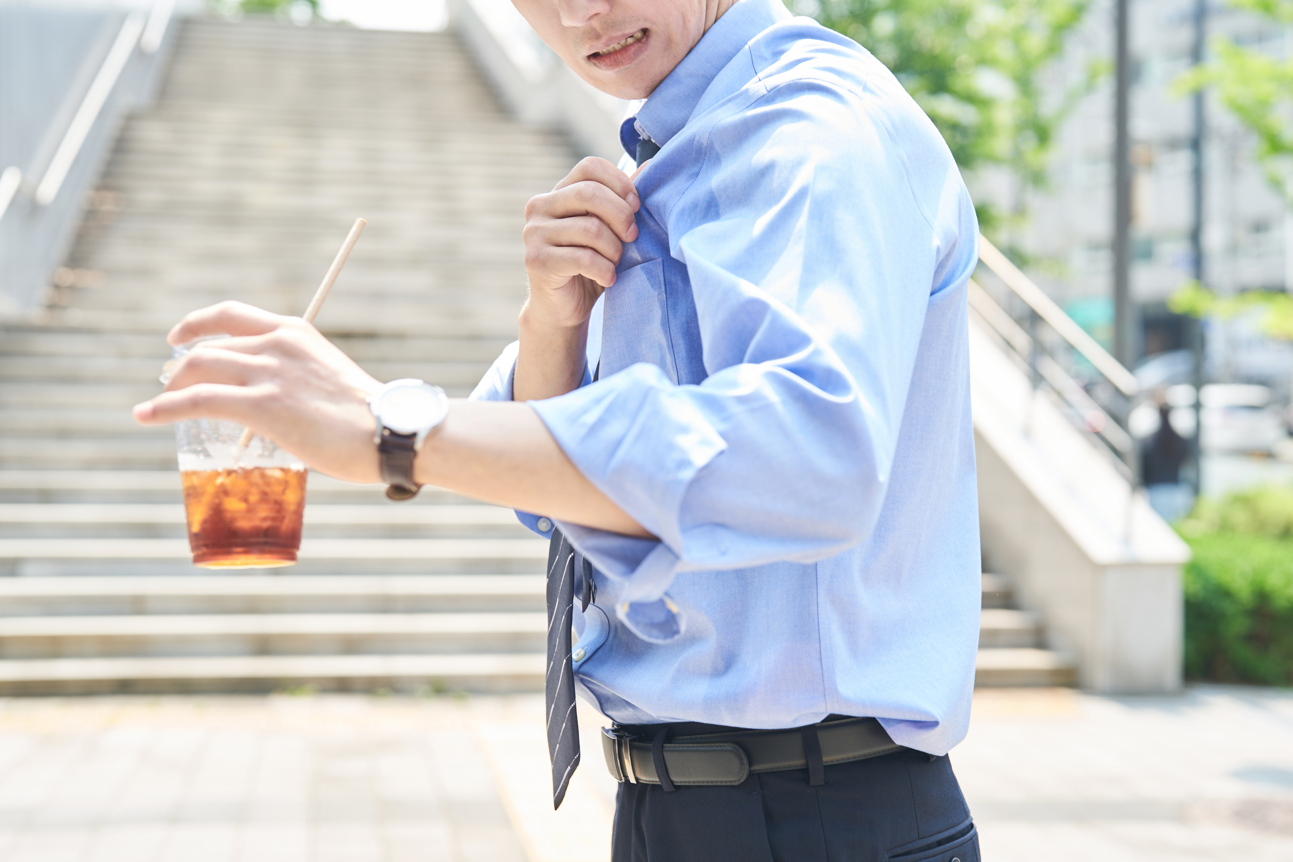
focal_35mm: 50
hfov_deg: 39.6
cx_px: 646
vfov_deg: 27.0
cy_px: 431
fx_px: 1796
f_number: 3.2
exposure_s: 1/250
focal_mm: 50
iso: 64
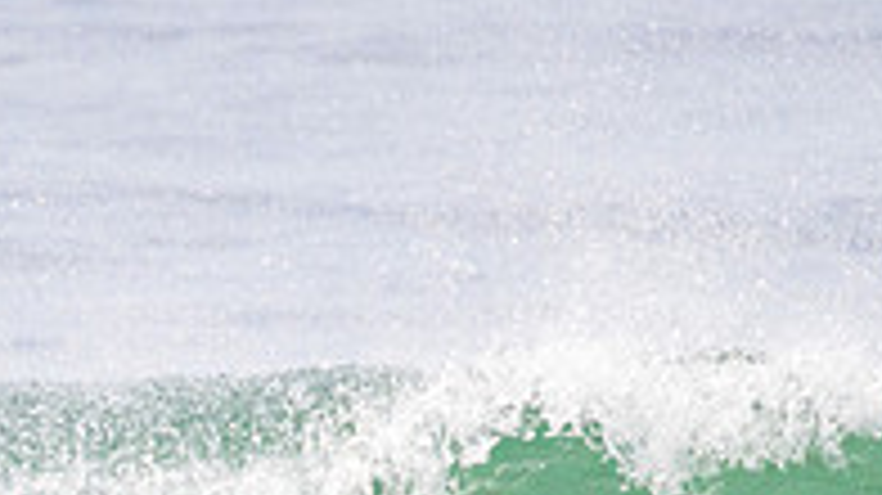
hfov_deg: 0.9
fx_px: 57968
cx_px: 342
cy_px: 790
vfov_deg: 0.5
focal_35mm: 2480
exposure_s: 1/2000
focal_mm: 800
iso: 1100
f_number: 11
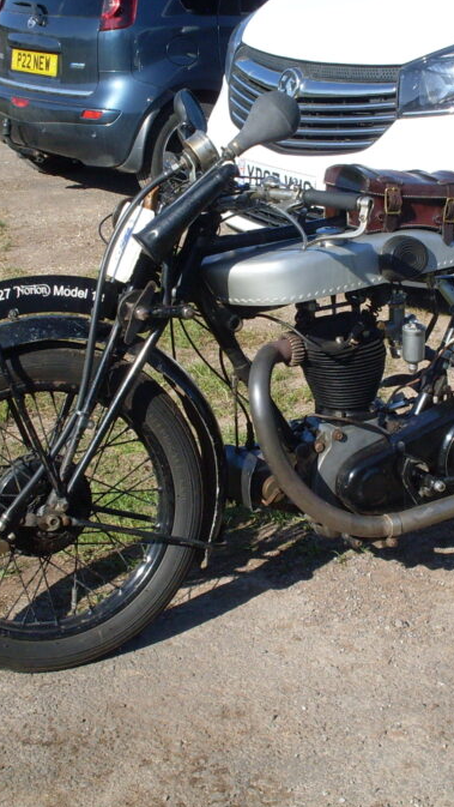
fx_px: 1347
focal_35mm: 63
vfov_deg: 33.3
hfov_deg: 19.0
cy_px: 369
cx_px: 345
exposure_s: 1/180
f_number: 8.4
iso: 80
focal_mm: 6.3
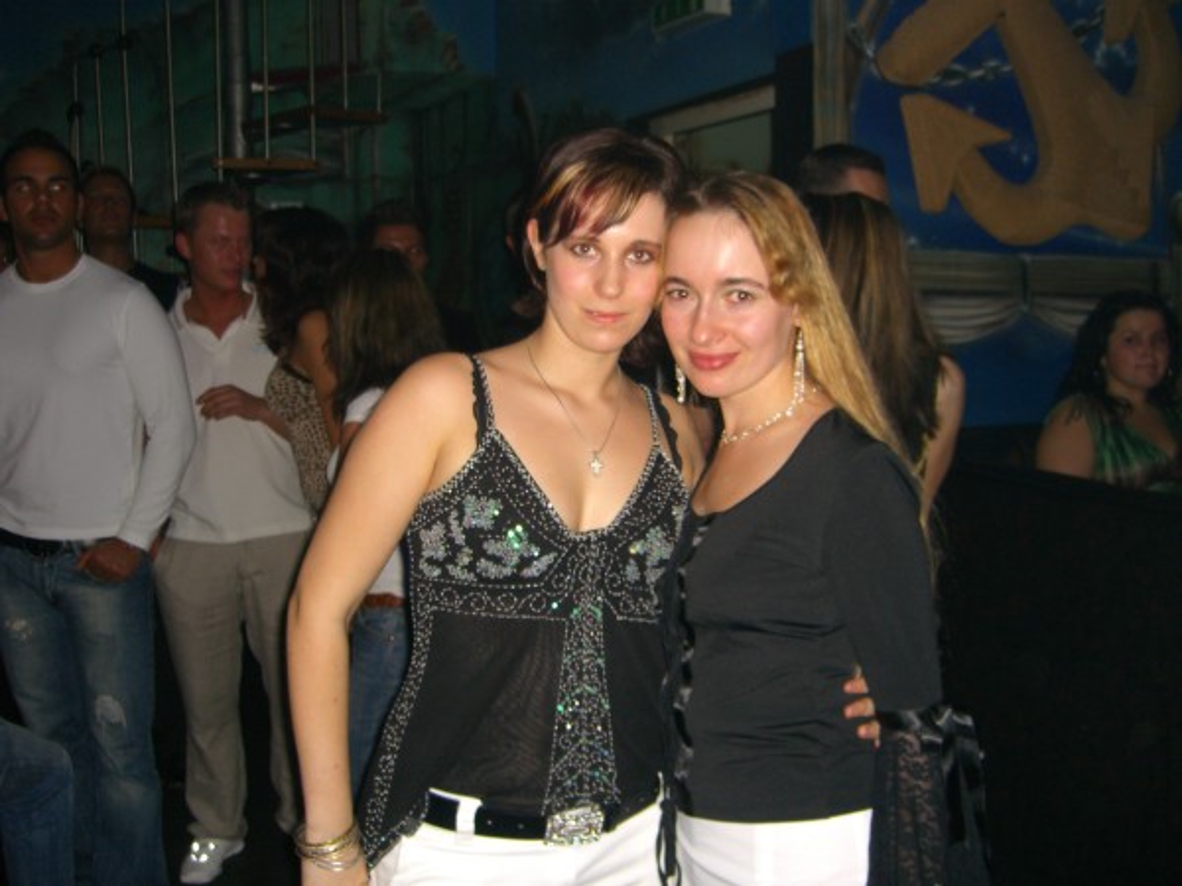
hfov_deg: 49.0
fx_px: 1298
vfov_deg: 37.7
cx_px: 591
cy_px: 443
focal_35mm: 38
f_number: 2.8
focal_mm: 7.9
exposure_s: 1/60
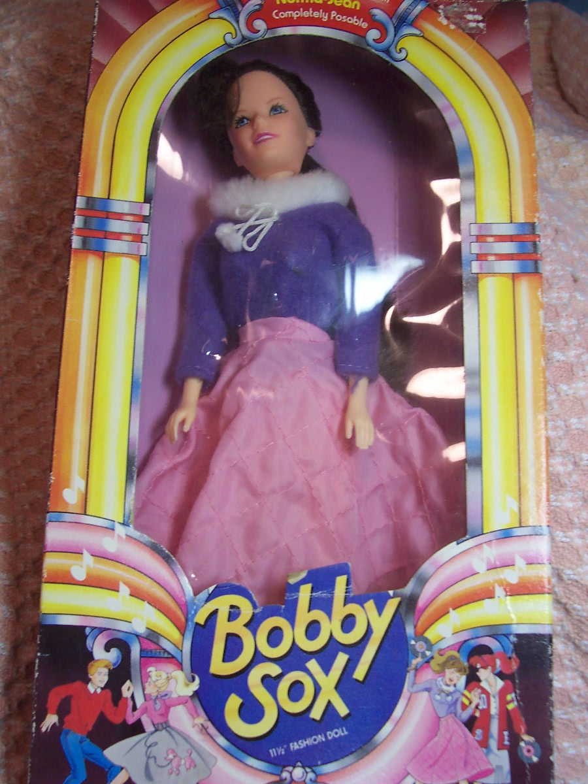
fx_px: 838
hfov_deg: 38.7
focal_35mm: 37
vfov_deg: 50.1
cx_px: 294
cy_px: 392
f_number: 2.8
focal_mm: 5.6
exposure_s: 1/45
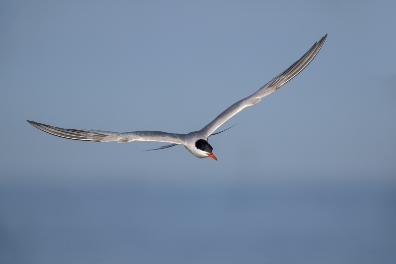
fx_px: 6158
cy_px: 132
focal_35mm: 560
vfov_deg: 2.5
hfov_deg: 3.7
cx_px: 198
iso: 800
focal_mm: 560
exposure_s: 1/4000
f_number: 6.3
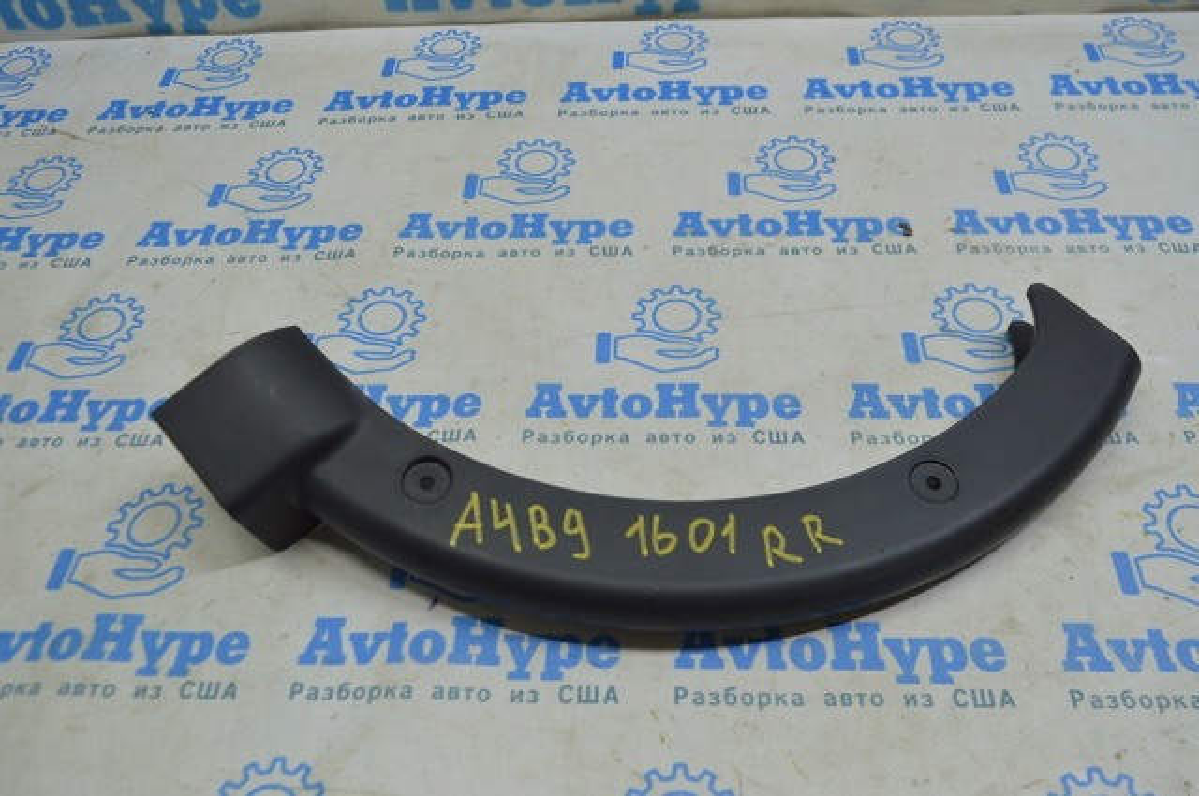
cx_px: 600
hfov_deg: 59.6
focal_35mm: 32
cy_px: 398
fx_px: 1048
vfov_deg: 41.6
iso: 400
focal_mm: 21
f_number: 5.6
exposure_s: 1/40
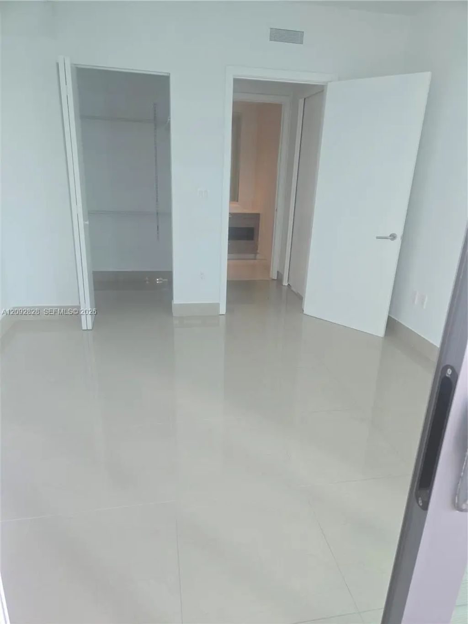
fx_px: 415
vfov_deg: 73.9
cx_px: 234
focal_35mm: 23
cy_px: 312
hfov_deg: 58.9
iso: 50
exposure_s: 1/60
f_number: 1.8
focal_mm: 5.4
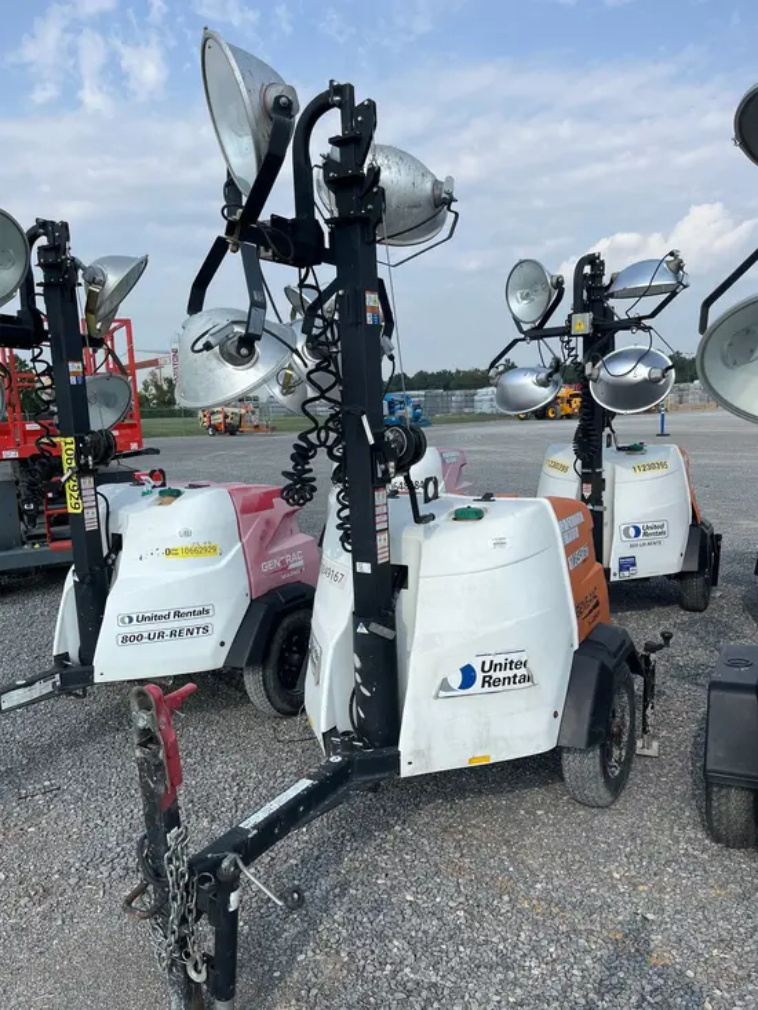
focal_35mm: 26
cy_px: 505
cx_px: 379
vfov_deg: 67.3
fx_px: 759
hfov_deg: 53.1
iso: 50
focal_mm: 5.1
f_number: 1.6
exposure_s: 1/3745
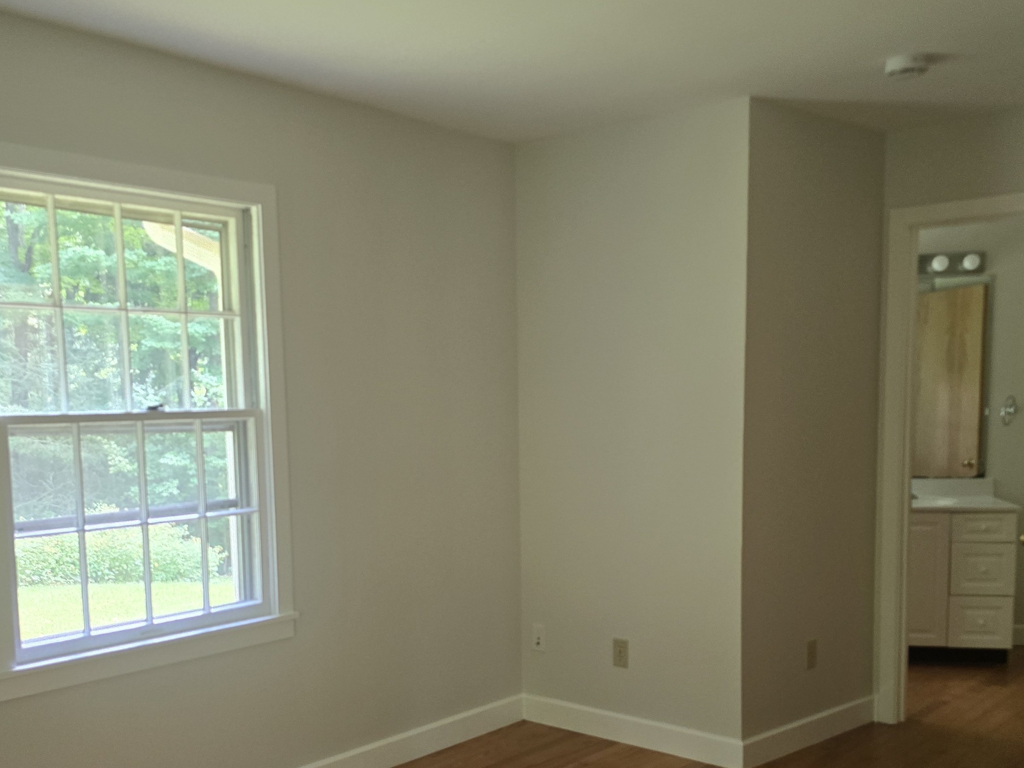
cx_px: 490
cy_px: 521
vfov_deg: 37.3
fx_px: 1124
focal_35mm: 38
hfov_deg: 49.0
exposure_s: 1/120
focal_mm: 6.3
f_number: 1.7
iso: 400
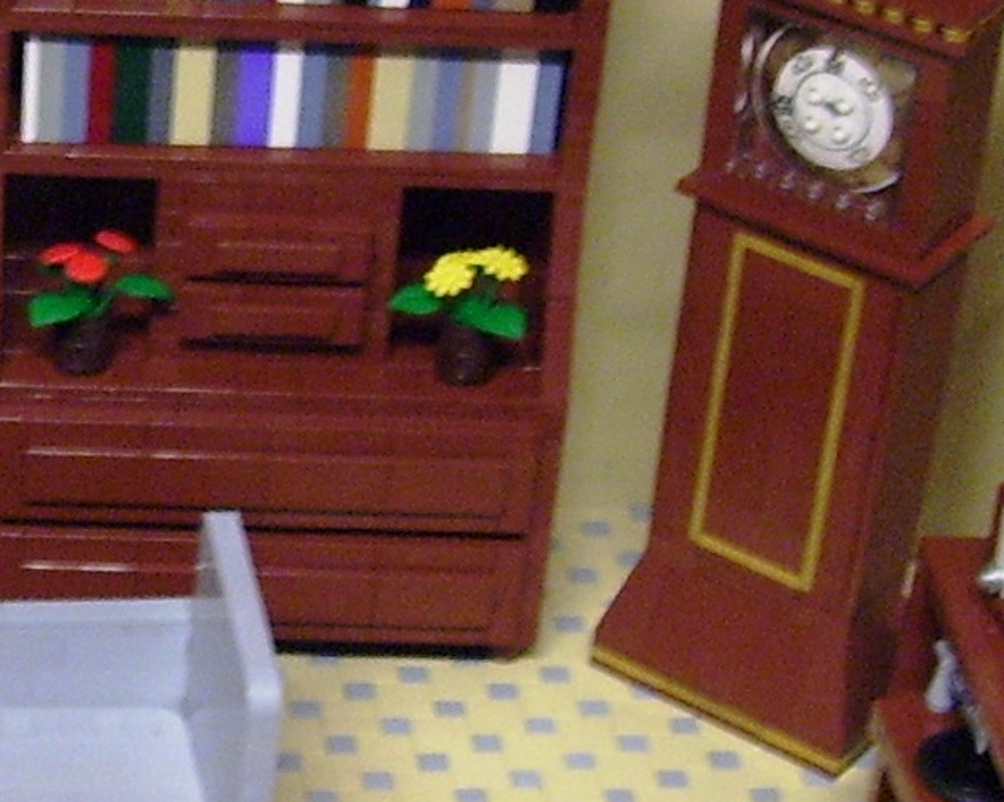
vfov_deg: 12.0
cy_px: 487
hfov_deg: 14.6
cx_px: -138
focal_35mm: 128
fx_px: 3802
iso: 160
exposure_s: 1/20
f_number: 2.7
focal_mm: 6
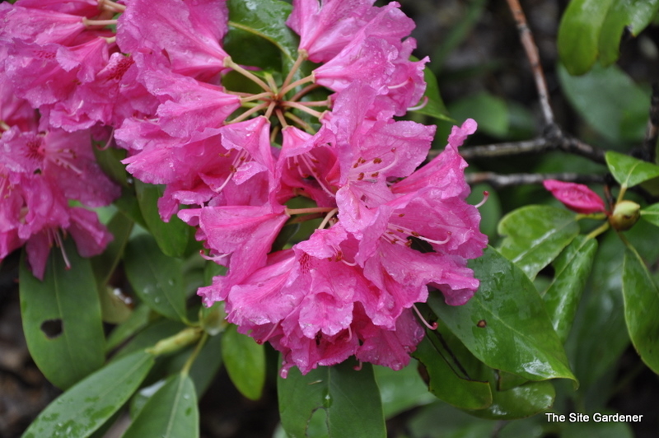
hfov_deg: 16.1
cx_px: 330
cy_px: 219
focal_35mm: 128
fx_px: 2332
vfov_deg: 10.7
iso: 400
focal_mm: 85
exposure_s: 1/80
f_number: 5.6
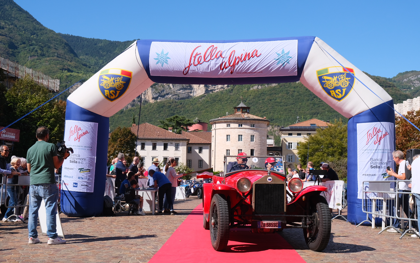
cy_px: 129
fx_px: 504
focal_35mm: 44
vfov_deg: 29.2
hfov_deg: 45.3
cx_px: 210
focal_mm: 28.9
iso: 320
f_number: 5.6
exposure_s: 1/950
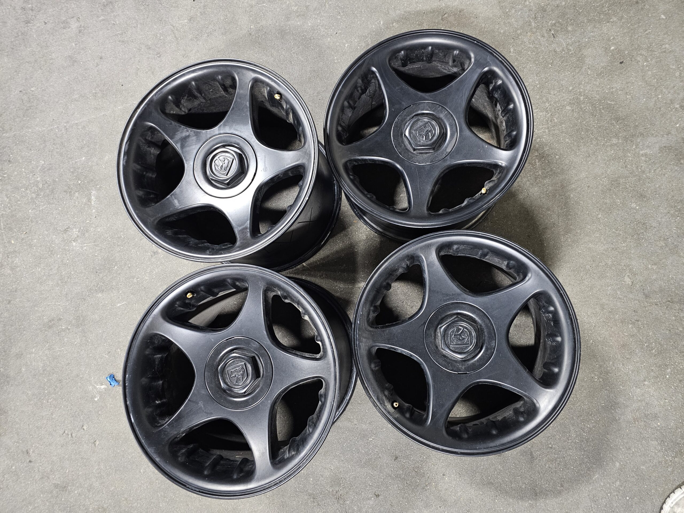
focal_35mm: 23
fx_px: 454
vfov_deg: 58.9
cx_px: 342
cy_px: 256
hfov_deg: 73.9
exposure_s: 1/24
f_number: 1.7
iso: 500
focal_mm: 6.3
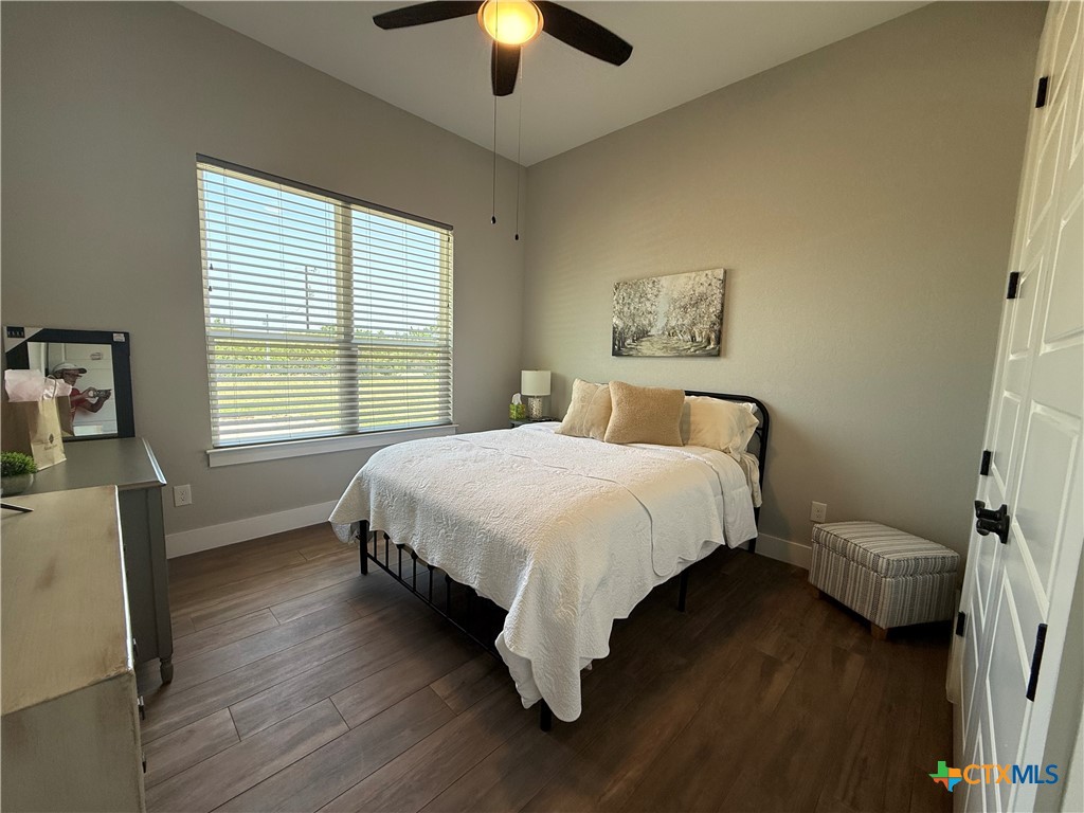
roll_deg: -1.9
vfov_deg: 85.7
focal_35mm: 14
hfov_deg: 102.1
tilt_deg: -5.7
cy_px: 406
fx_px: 438
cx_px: 542
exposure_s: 1/120
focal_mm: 2.22
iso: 80
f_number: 2.2
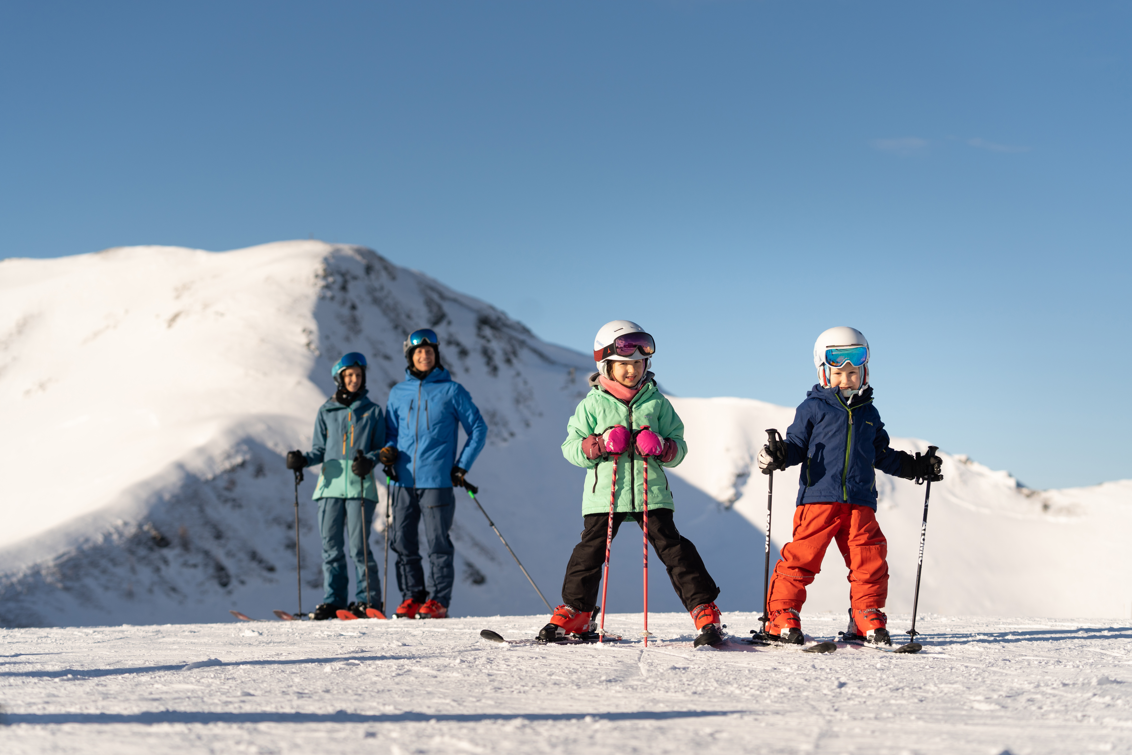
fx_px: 2232
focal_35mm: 71
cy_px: 378
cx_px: 566
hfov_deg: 28.5
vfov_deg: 19.2
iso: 100
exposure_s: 1/3200
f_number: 3.5
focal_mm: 71
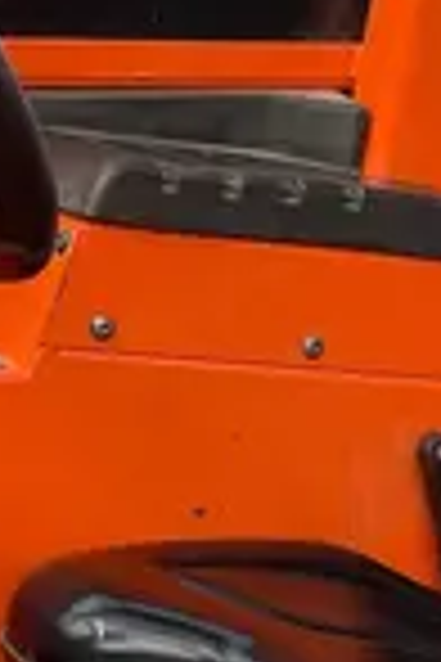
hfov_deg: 10.2
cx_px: 158
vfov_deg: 14.9
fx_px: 2480
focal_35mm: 135
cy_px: 673
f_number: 1.6
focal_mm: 4.2
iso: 50
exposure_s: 1/513
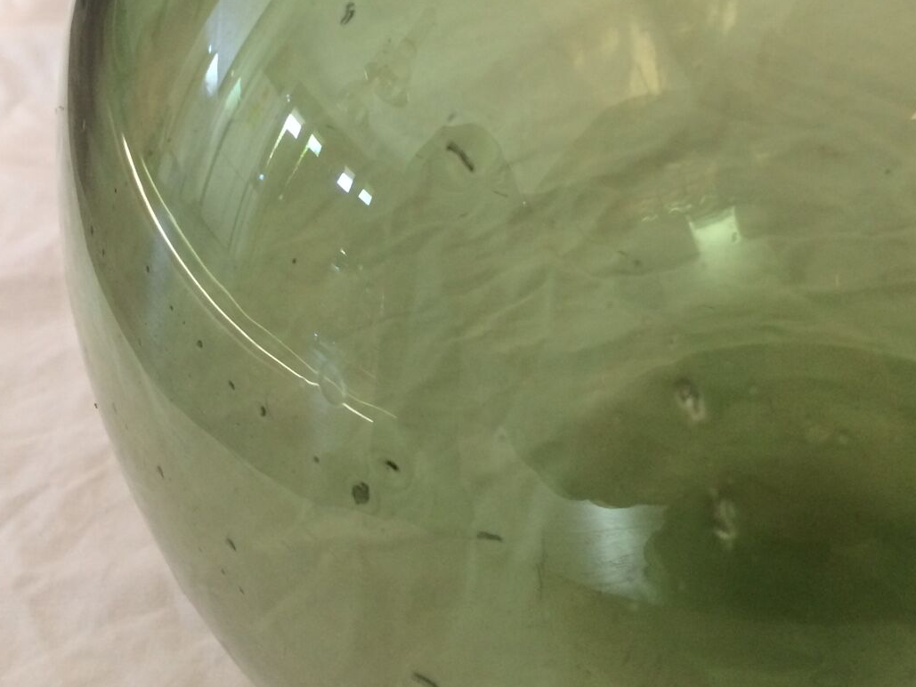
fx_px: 1217
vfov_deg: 31.0
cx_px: 481
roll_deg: +11.4
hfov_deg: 41.2
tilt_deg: -39.4
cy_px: 180
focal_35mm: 46
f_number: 2.2
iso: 160
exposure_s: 1/33
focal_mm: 4.15
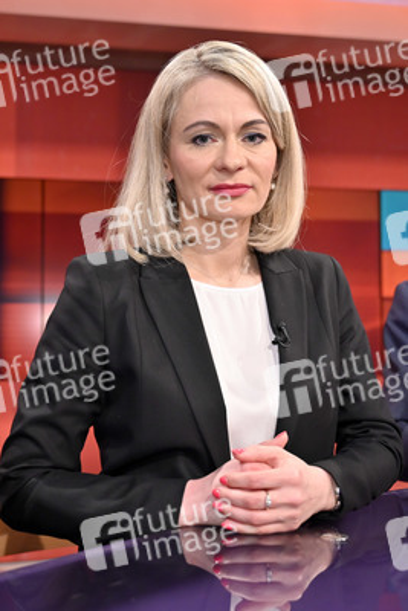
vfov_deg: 58.7
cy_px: 306
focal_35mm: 32
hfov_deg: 41.1
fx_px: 543
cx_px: 204
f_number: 2.8
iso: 1600
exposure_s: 1/200
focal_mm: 32
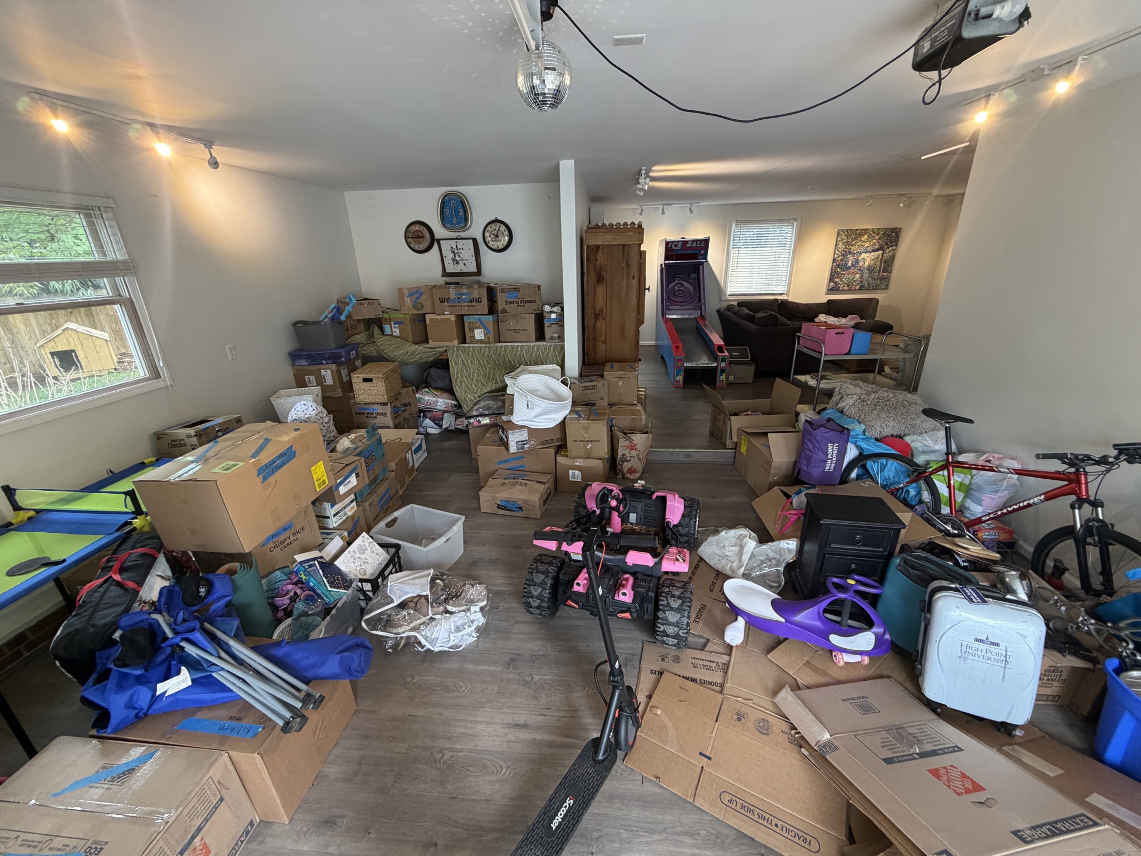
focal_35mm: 14
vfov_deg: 85.7
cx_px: 570
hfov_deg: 102.1
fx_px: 461
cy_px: 428
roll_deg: +1.4
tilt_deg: -19.8
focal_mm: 2.22
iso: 200
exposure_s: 1/60
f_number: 2.2
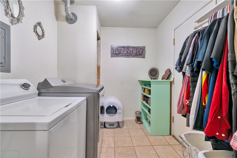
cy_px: 79
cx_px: 118
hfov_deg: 96.7
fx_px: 105
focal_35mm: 16
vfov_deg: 73.7
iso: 100
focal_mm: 16
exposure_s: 1/1.67
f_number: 7.1
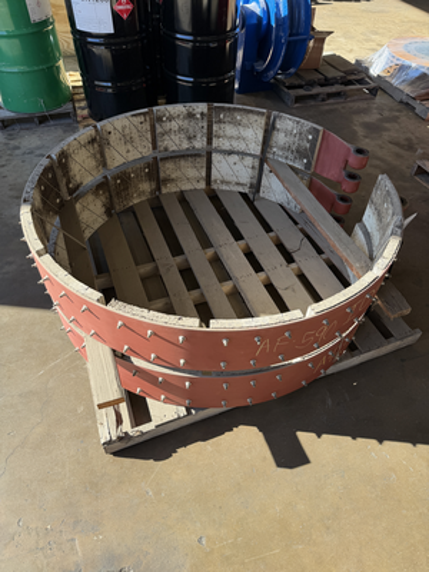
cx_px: 214
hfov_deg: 56.8
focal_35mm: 24
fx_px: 397
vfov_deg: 71.6
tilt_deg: -47.3
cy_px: 286
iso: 80
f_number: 1.78
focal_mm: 6.76
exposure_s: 1/796
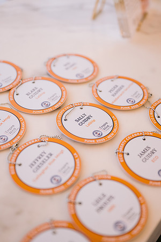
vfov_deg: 39.6
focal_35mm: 50
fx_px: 335
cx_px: 80
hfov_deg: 27.0
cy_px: 121
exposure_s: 1/200
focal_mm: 50
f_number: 2
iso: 800
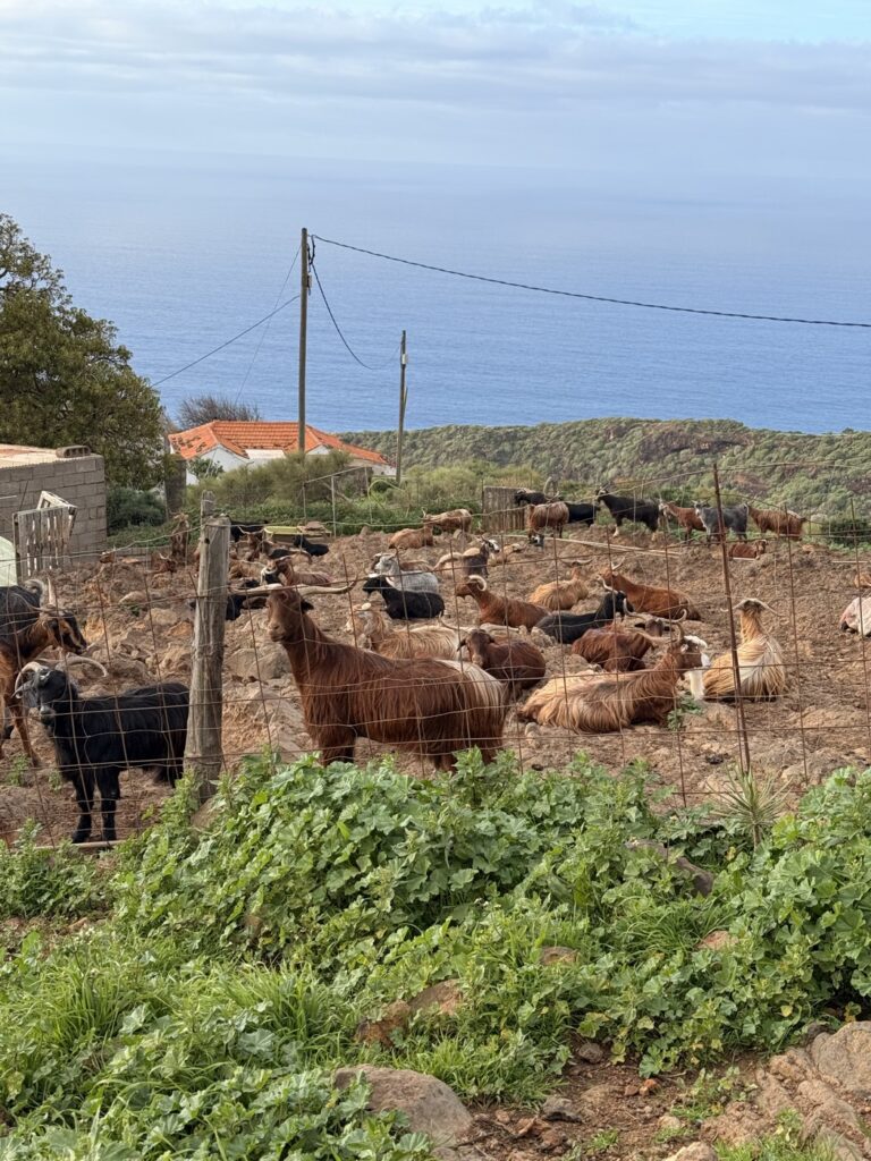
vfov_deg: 39.7
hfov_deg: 30.3
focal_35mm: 48
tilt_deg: -15.0
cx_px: 436
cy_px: 580
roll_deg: -2.8
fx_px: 1610
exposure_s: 1/1543
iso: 64
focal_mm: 6.76
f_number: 1.78
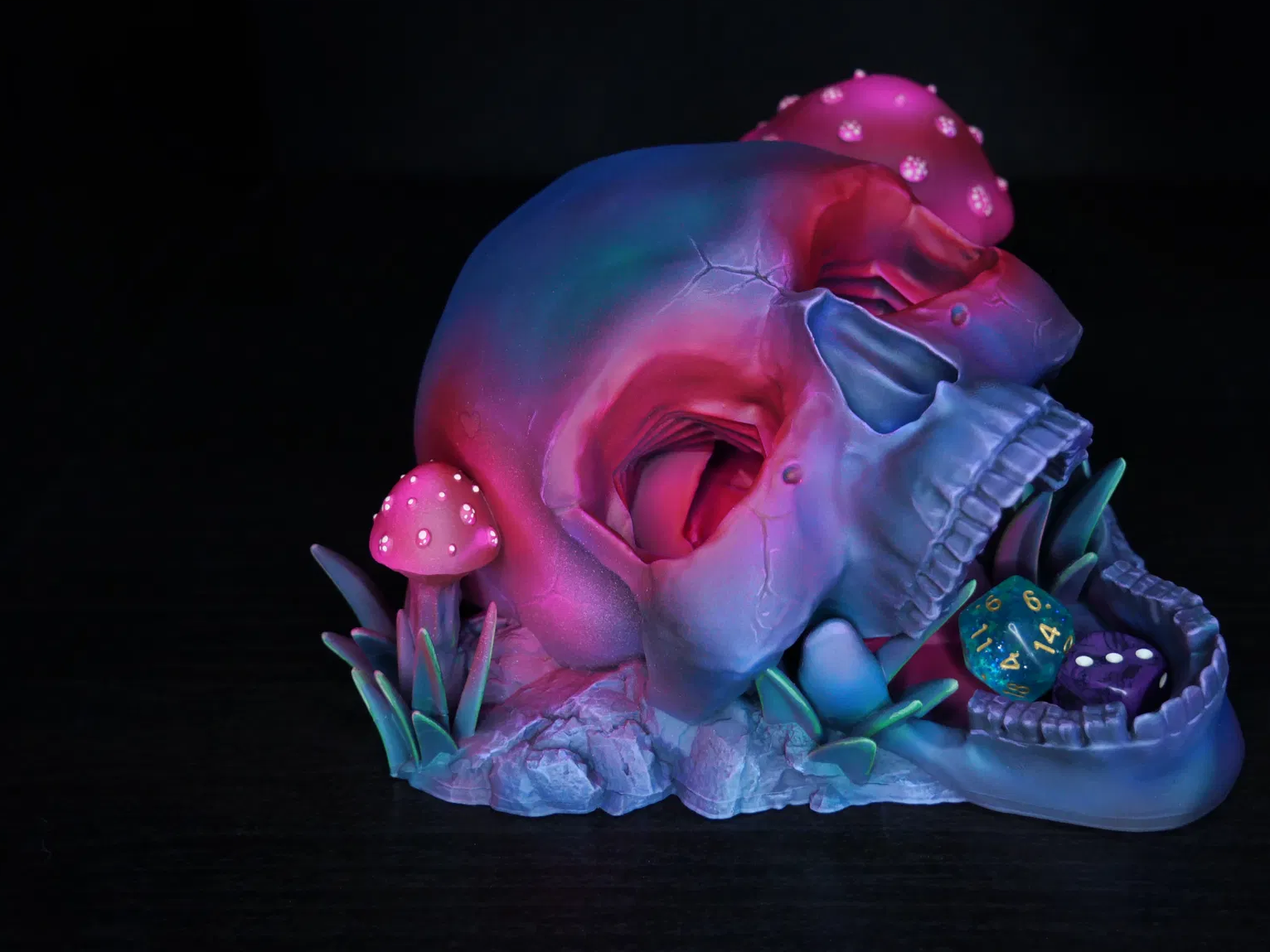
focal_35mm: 47
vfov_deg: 30.9
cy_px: 423
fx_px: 1724
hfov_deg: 40.1
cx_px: 810
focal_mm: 18
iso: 500
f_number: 4
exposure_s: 1/60
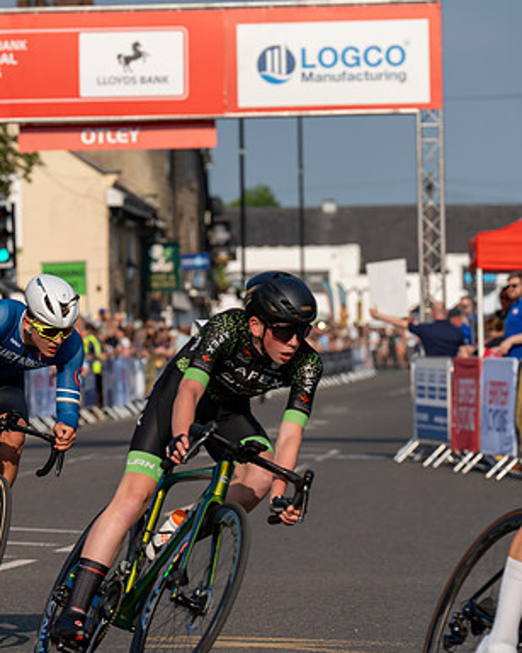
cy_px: 327
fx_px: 4984
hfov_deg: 6.0
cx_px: 83
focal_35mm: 258
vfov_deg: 7.5
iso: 160
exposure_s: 1/1000
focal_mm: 182
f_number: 6.3
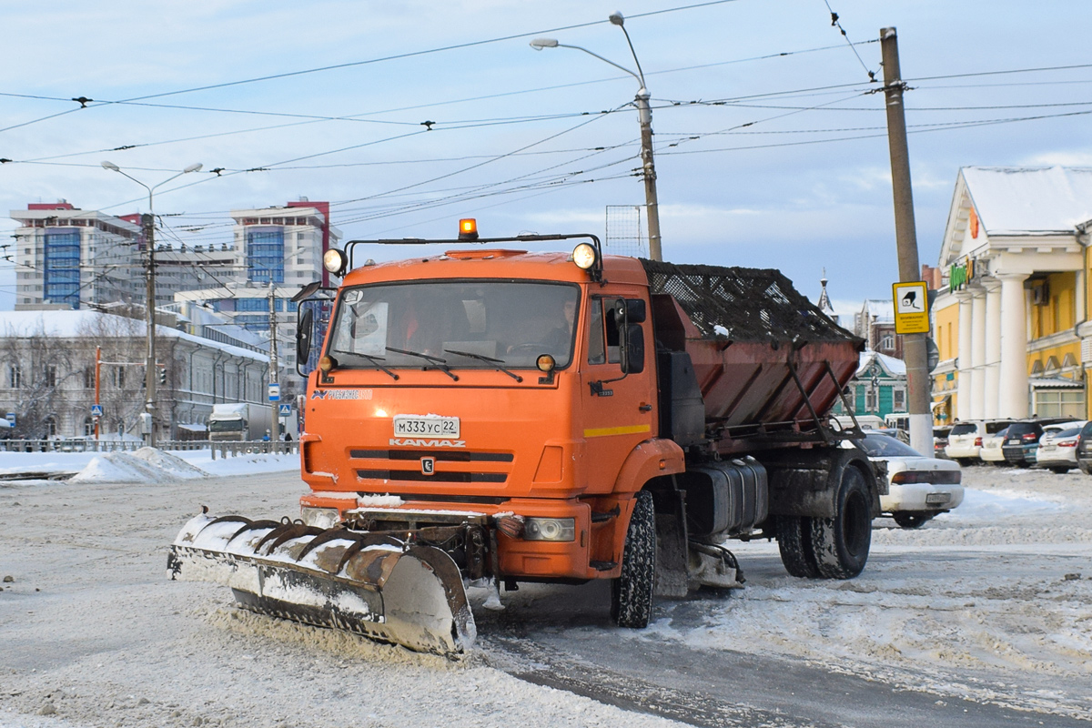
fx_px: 910
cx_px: 546
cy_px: 364
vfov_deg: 43.6
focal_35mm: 30
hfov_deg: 61.9
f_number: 5
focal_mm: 20
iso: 400
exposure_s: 1/800
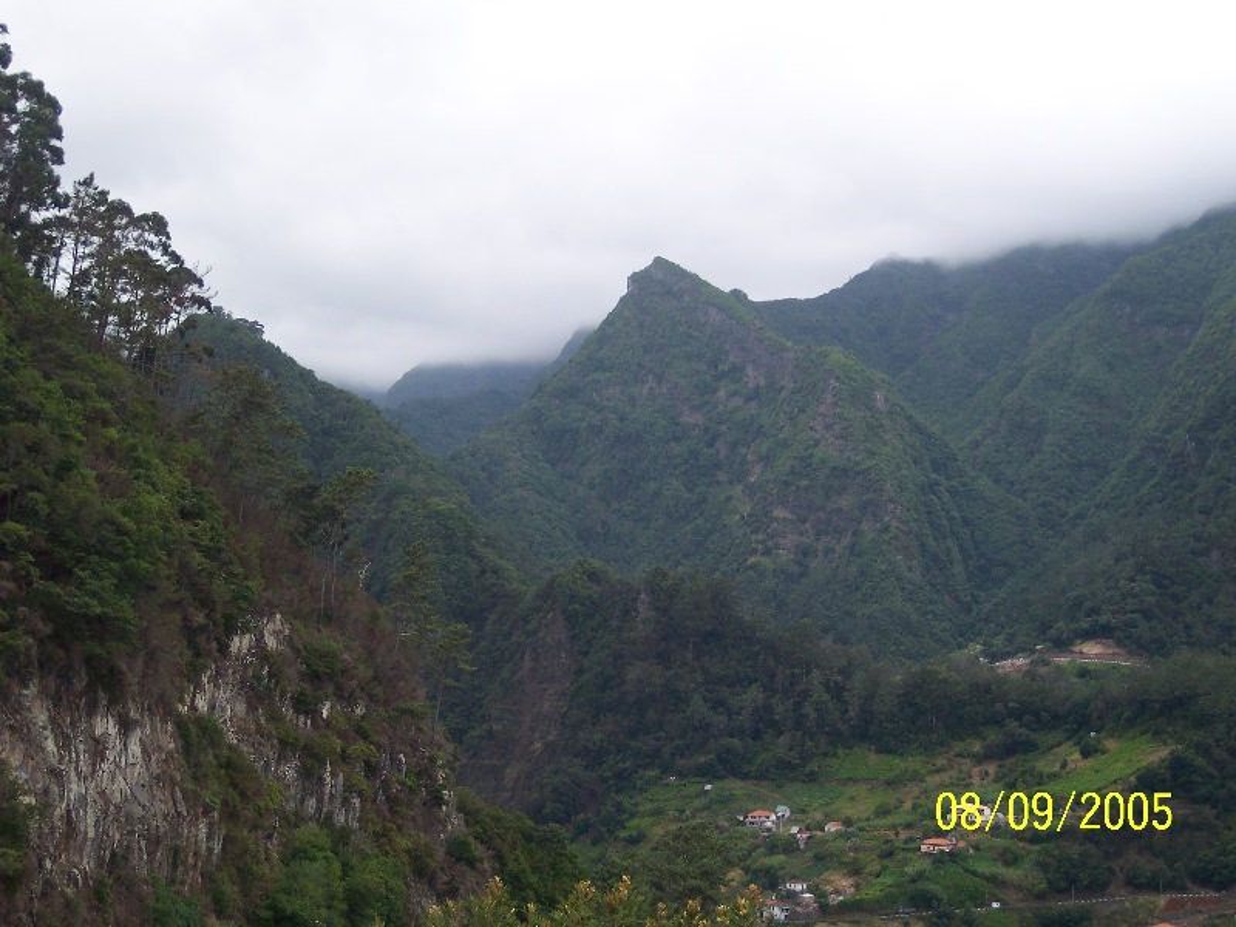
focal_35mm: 63
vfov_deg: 23.3
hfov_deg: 30.7
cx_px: 618
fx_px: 2249
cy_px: 464
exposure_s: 1/500
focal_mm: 13.3
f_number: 3.4
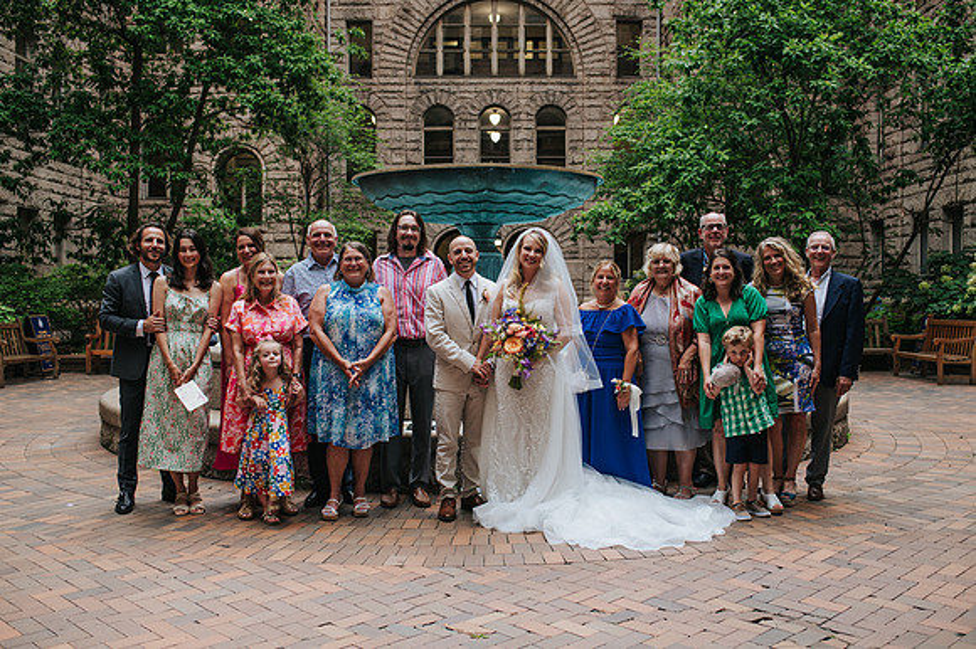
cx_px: 515
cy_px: 331
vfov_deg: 35.0
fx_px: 1030
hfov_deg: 50.7
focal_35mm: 38
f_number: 3.2
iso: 400
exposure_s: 1/400
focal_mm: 35
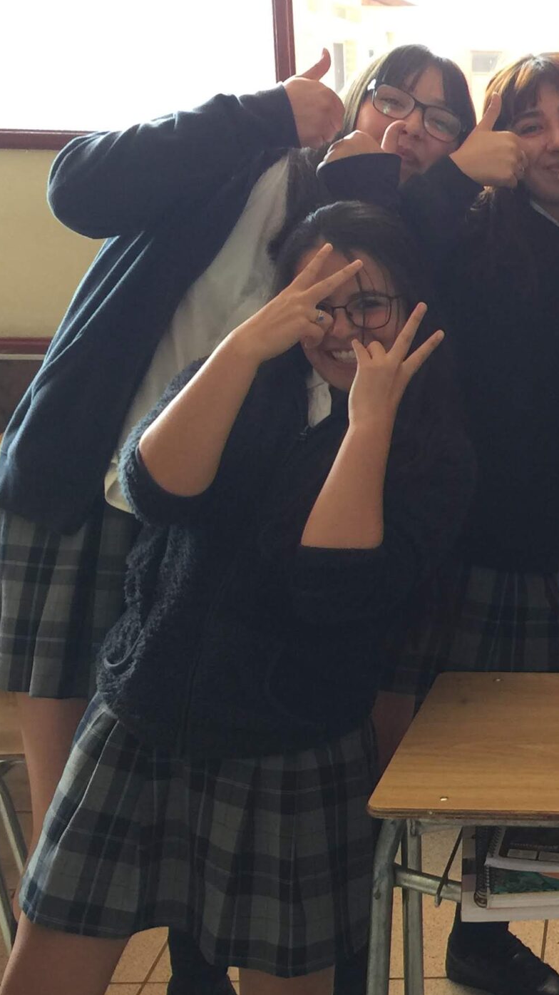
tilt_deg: -14.0
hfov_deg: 19.1
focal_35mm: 58
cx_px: 738
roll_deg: -1.6
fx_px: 1529
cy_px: 490
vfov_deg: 36.0
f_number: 2.2
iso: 32
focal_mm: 4.15
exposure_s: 1/33
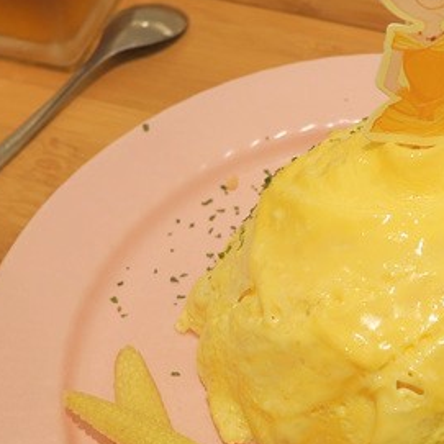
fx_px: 1422
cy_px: 308
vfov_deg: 17.7
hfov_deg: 17.7
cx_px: 324
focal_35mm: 98
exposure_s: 1/100
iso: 200
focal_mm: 15
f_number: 2.8
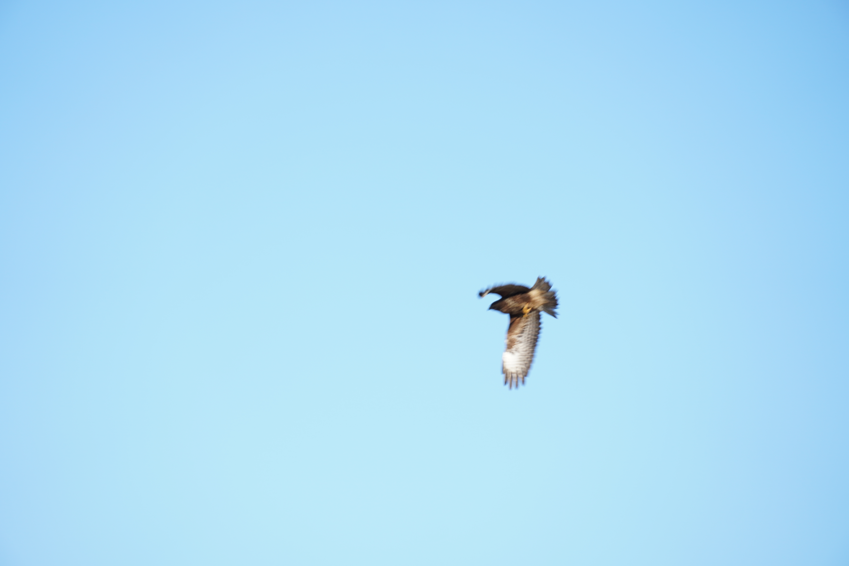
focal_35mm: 202
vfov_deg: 6.8
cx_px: 424
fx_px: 4775
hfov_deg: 10.2
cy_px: 283
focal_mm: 135
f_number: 5.6
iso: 100
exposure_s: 1/200
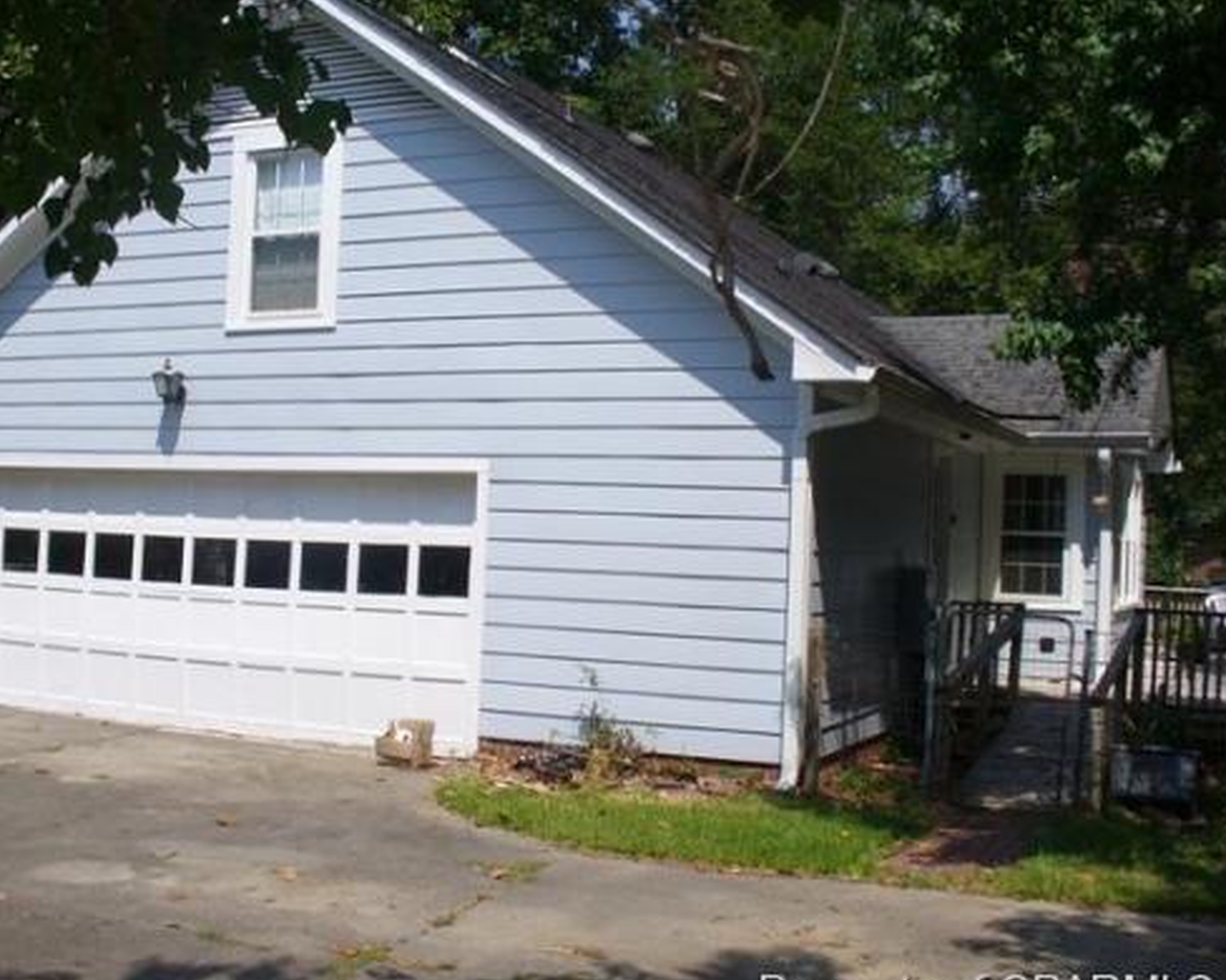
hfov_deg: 42.8
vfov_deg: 34.9
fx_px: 1560
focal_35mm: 43
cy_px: 503
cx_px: 523
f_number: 5.6
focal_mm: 6.1
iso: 80
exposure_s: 1/320
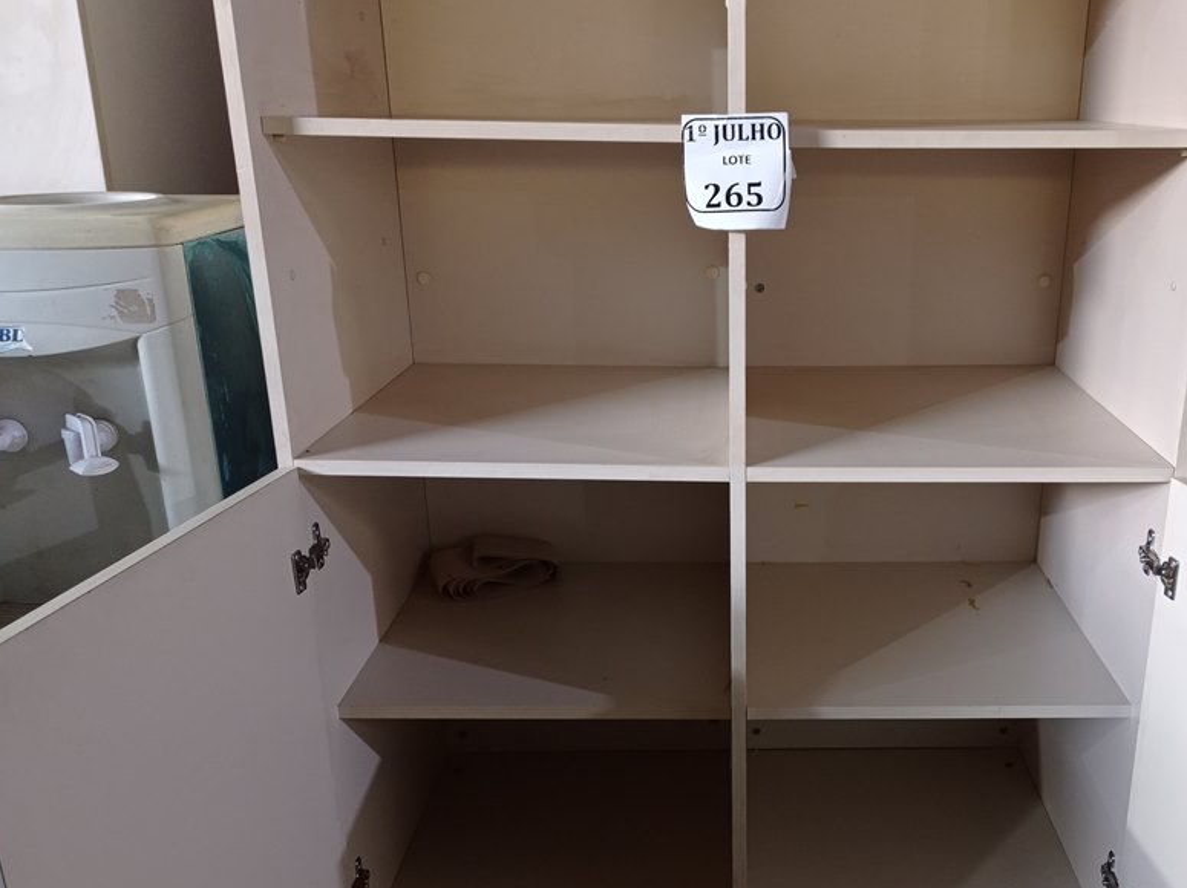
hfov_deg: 49.6
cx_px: 747
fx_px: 1268
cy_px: 510
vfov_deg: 38.5
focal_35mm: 37
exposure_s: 1/30
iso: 443
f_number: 1.79
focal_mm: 4.7
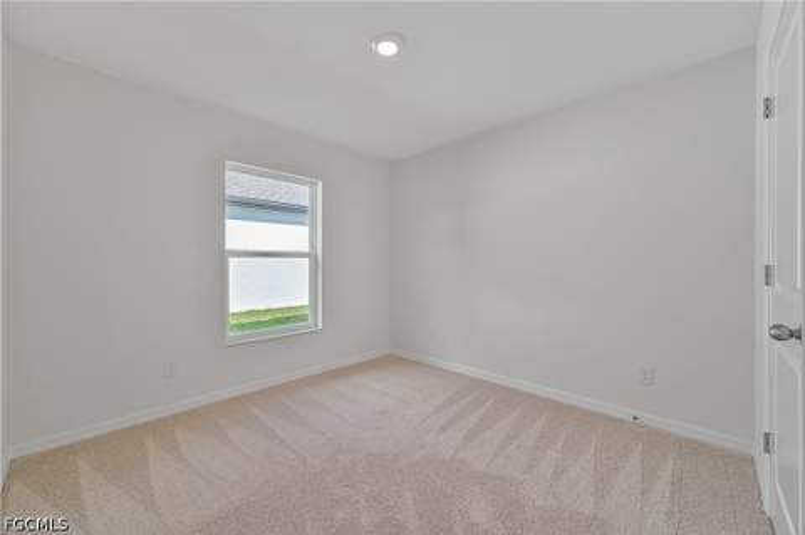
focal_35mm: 14
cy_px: 268
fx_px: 313
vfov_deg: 81.1
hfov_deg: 104.3
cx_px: 402
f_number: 6.3
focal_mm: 14
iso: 800
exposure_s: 1/200
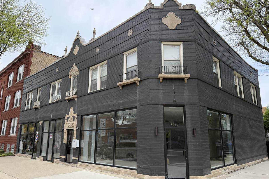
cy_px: 99
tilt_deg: +12.6
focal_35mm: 26
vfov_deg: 49.5
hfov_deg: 69.4
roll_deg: +0.2
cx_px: 135
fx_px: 194
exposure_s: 1/3279
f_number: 1.78
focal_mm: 6.76
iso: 100
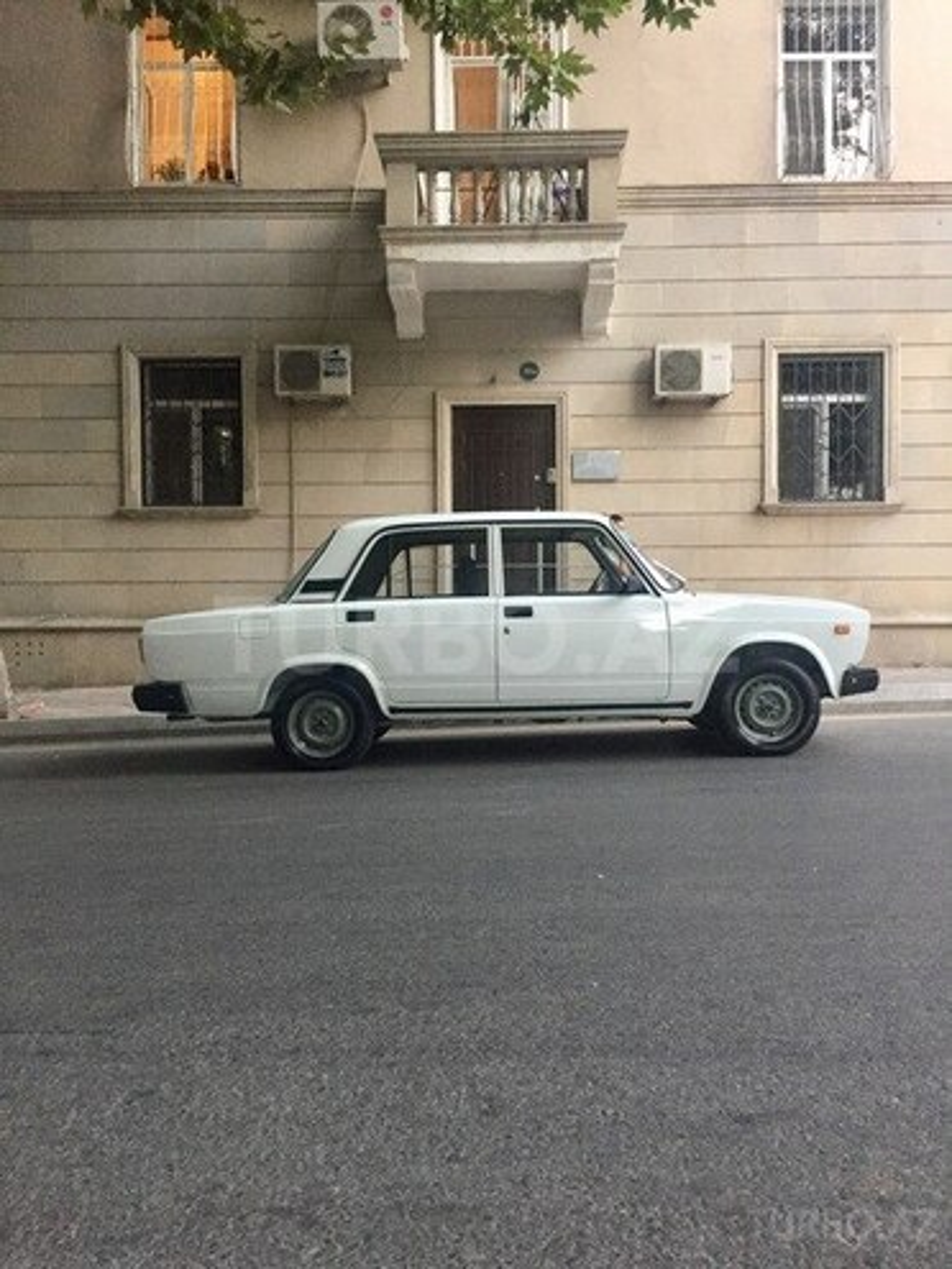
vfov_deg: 61.7
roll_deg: +0.6
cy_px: 634
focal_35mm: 29
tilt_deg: +0.0
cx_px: 476
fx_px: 1063
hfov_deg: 48.2
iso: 250
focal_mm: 4.15
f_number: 2.2
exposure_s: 1/33
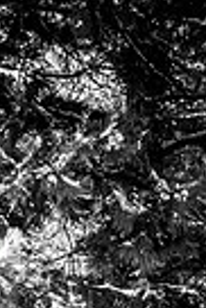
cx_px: -32
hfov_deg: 6.6
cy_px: 460
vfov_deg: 9.6
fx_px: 1781
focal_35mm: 208
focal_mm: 42
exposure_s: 1/2000
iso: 800
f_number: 7.1
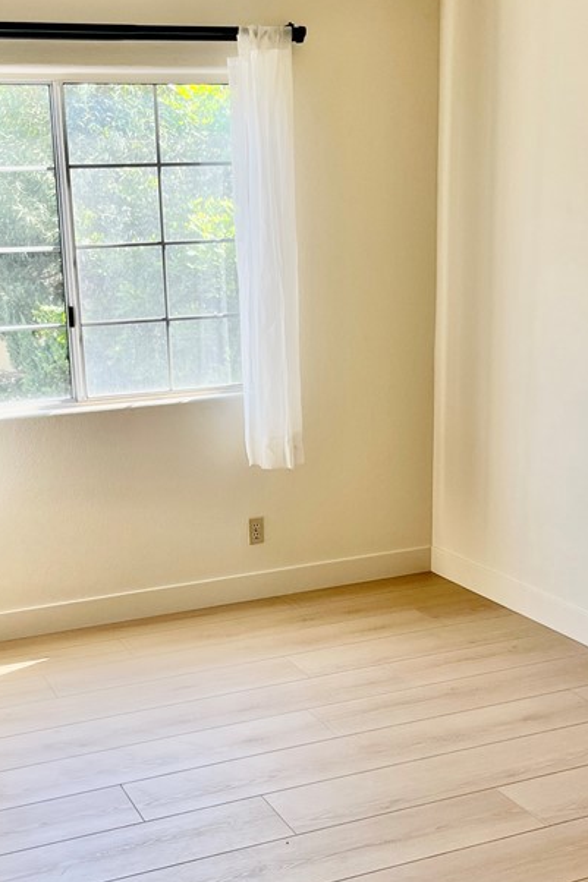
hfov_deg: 29.1
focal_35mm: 46
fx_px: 1128
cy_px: 546
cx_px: 226
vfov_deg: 42.5
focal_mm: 5.1
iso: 40
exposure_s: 1/122
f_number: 1.6
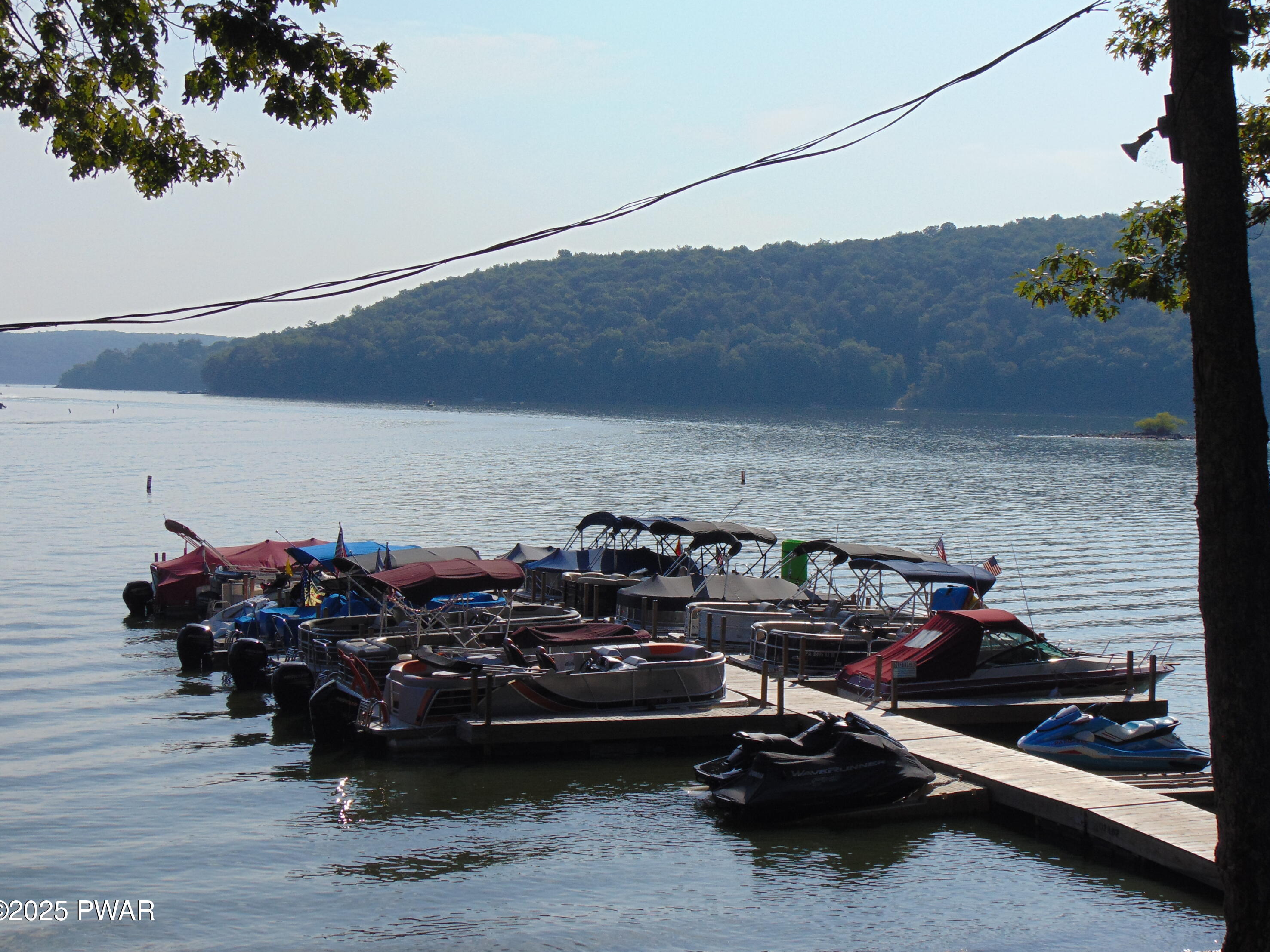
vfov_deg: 24.0
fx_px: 2238
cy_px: 471
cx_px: 631
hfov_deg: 31.7
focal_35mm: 61
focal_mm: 10.8
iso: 80
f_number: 9.3
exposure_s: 1/400
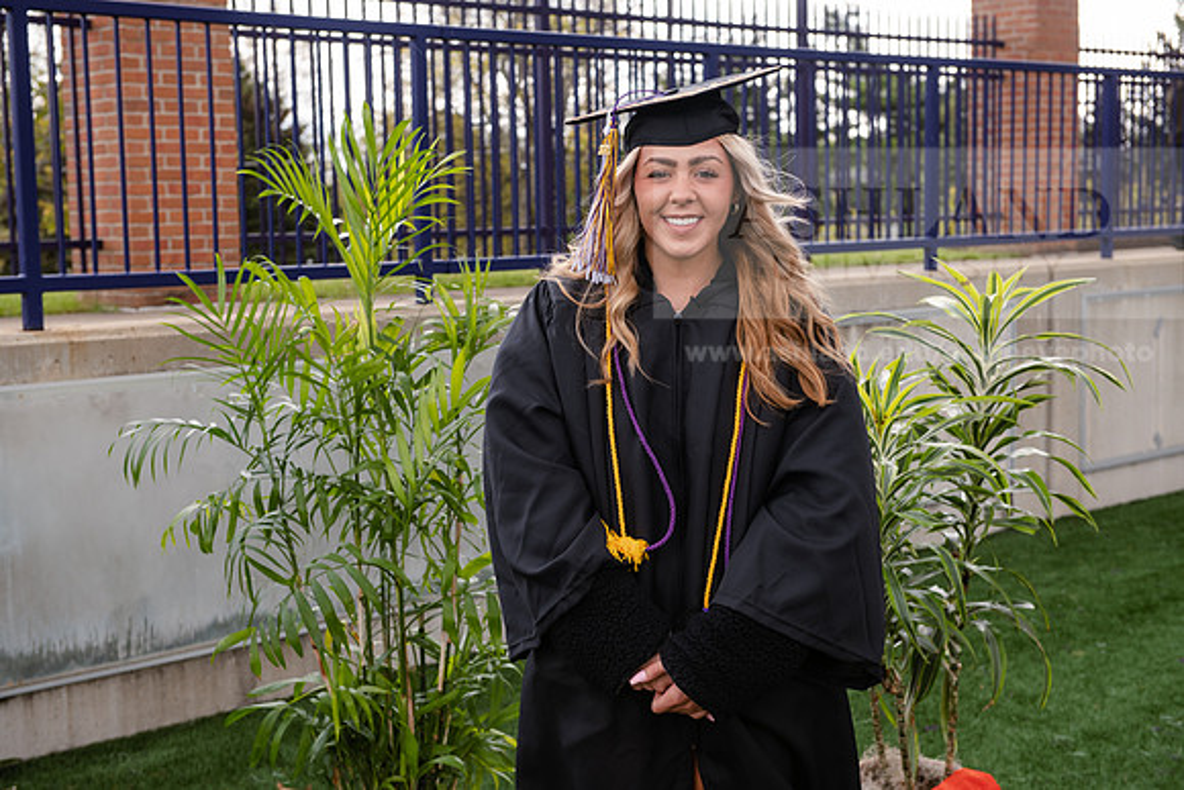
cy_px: 395
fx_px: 1908
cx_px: 592
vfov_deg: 23.4
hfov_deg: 34.5
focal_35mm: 58
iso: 320
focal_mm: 58
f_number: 5.6
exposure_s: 1/200
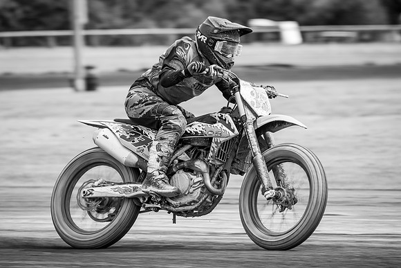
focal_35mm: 289
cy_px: 126
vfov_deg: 4.8
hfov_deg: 7.1
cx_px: 189
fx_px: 3224
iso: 200
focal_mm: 220
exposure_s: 1/400
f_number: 5.6
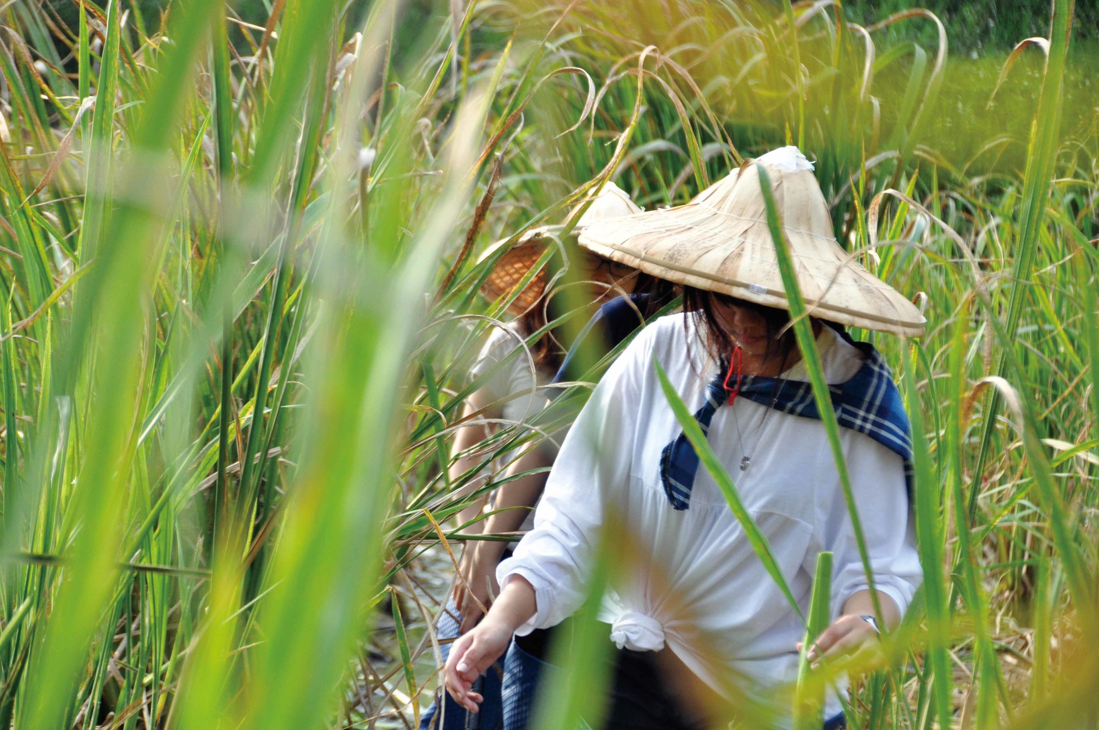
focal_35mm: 142
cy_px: 365
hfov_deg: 14.4
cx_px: 550
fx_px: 4345
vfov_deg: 9.6
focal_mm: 95
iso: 640
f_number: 5.3
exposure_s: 1/1000
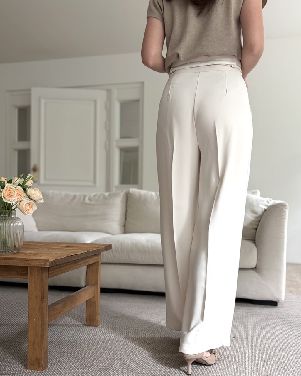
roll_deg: -1.3
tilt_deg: -1.1
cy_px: 186
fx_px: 312
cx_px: 152
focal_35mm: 28
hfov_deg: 51.5
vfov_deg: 62.2
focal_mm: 5.96
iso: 125
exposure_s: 1/97
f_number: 1.6
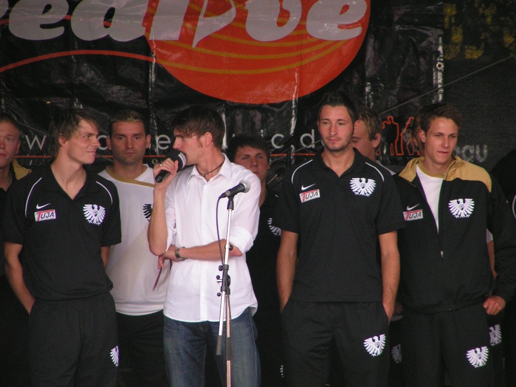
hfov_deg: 5.2
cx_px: 258
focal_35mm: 380
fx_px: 5664
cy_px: 194
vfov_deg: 3.9
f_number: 3.5
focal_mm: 58
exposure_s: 1/200
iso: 200
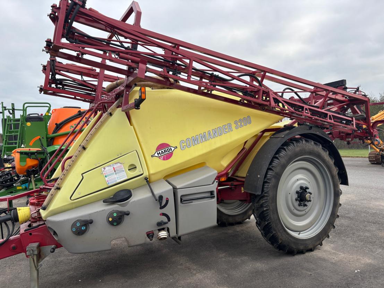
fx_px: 288
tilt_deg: -0.6
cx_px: 192
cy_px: 144
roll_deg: +0.6
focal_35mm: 26
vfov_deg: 53.1
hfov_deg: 67.3
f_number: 1.6
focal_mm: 5.96
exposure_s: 1/747
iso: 50
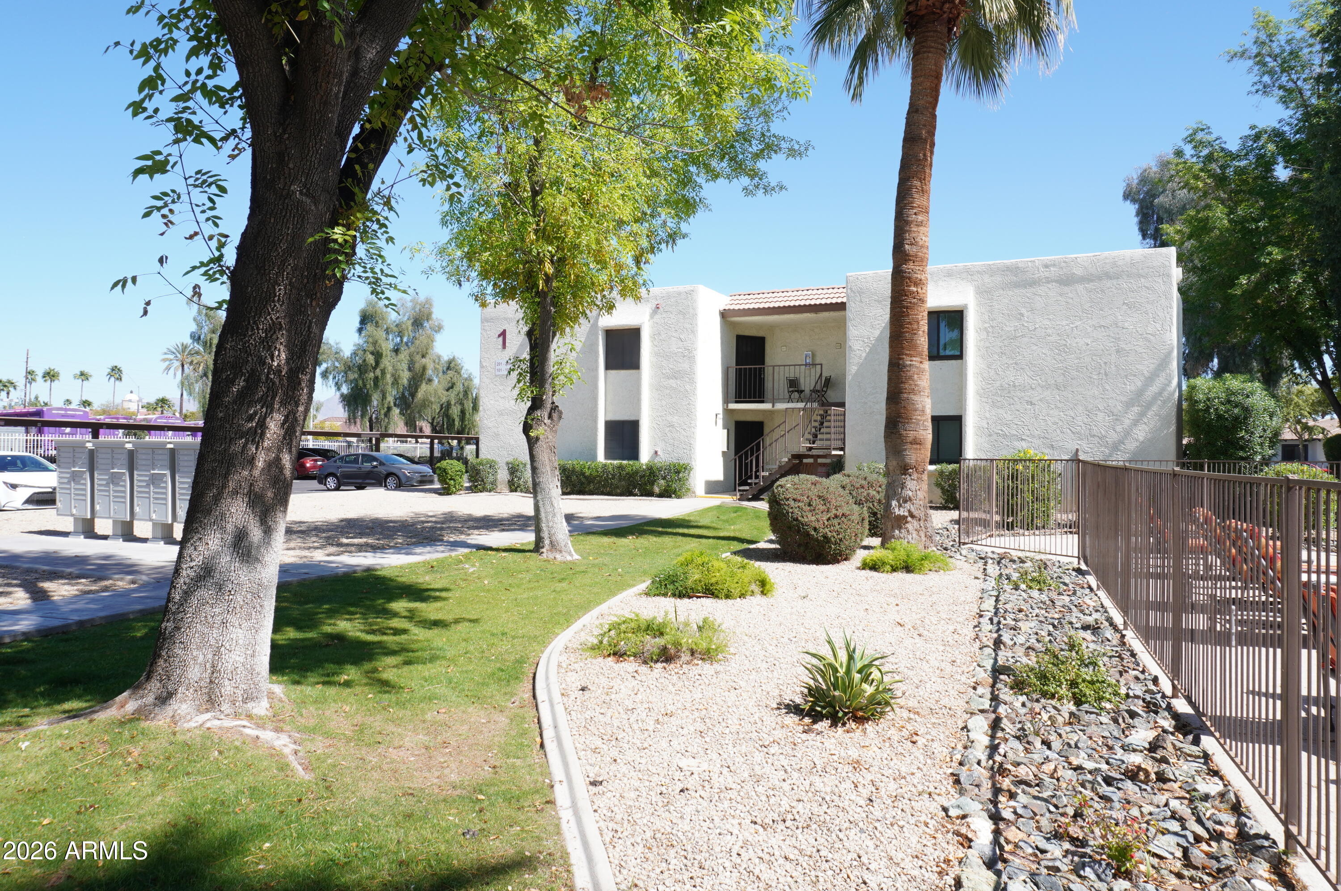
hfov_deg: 73.8
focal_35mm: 24
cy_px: 446
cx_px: 670
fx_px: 893
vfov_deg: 53.0
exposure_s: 1/60
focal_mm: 16
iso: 100
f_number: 11
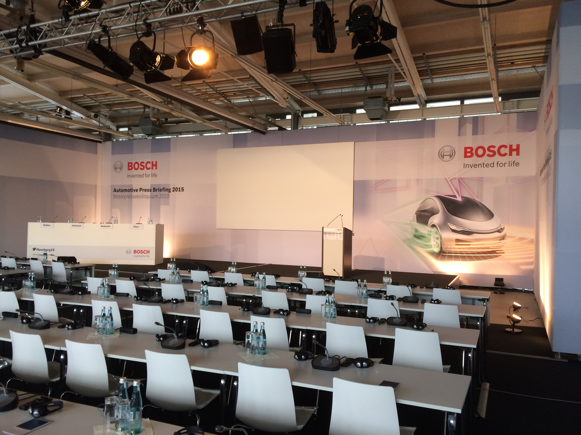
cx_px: 290
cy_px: 218
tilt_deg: +0.1
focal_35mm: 29
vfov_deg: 48.2
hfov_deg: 61.7
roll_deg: -0.7
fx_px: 487
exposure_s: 1/30
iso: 40
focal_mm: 4.15
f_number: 2.2
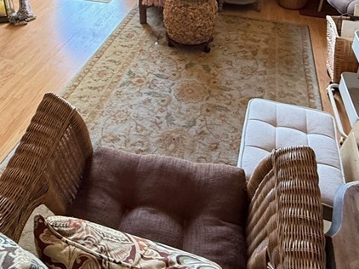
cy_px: -12
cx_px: 157
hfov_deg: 53.8
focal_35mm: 34
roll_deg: +0.2
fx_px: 352
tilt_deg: -22.6
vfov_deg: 36.6
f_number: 2.2
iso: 400
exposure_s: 1/60
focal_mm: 2.22
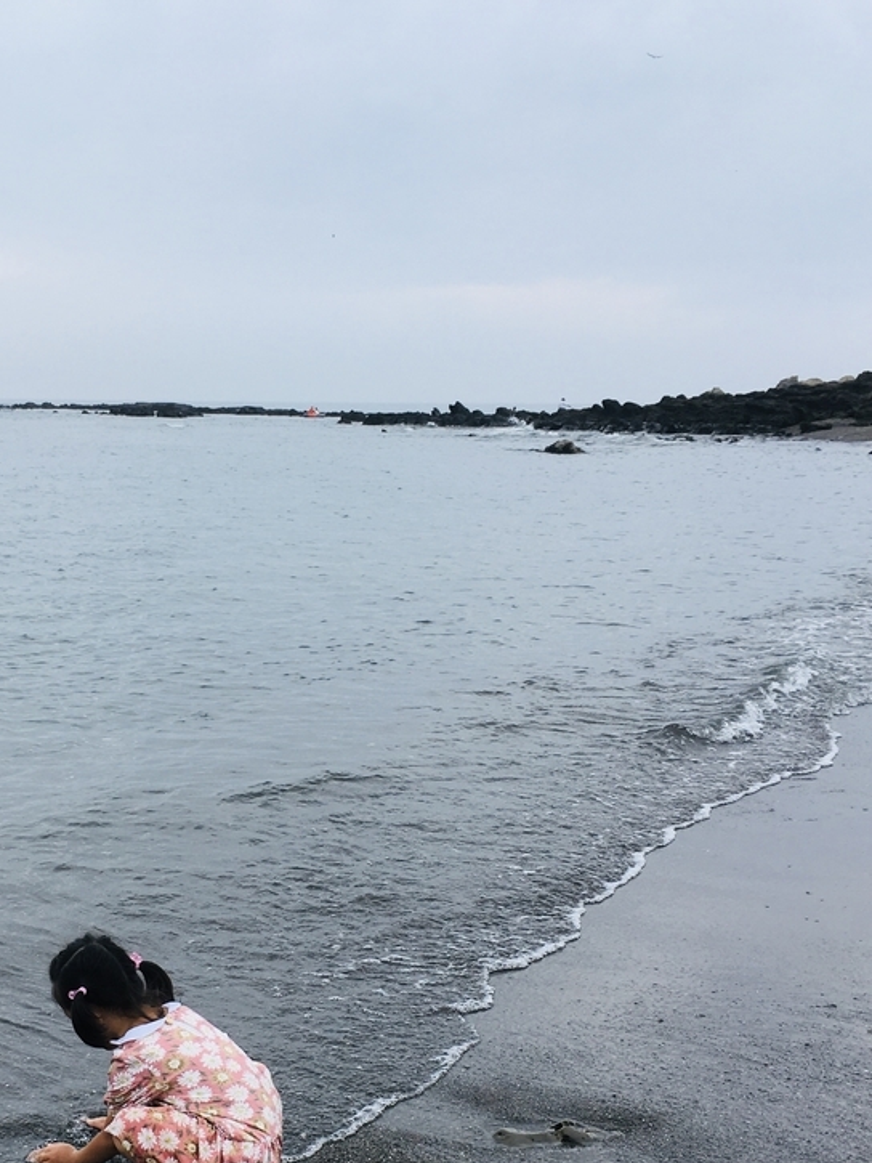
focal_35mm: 48
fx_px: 1612
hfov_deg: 29.9
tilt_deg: -15.5
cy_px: 844
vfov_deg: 38.8
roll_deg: -1.2
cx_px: 234
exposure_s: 1/487
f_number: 2.2
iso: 25
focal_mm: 4.15
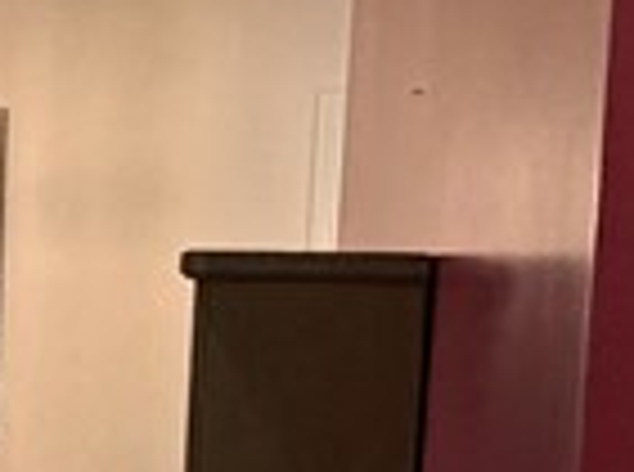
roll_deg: -0.5
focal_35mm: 102
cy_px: 382
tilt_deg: -3.8
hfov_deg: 14.7
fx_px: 1863
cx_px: -746
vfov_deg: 14.4
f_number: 2.2
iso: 400
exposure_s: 1/60
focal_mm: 2.22
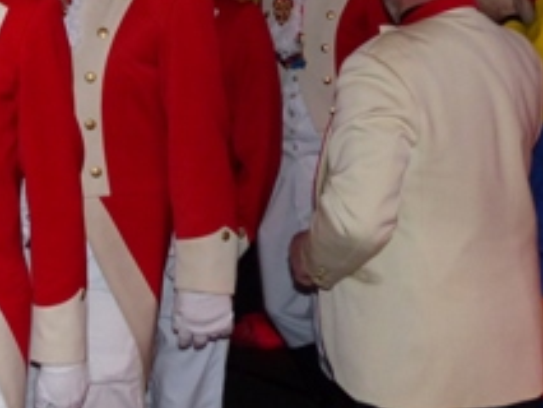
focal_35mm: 78
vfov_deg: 18.6
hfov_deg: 24.7
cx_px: 133
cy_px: 31
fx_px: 1224
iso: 400
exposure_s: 1/80
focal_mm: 5.7
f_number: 2.8
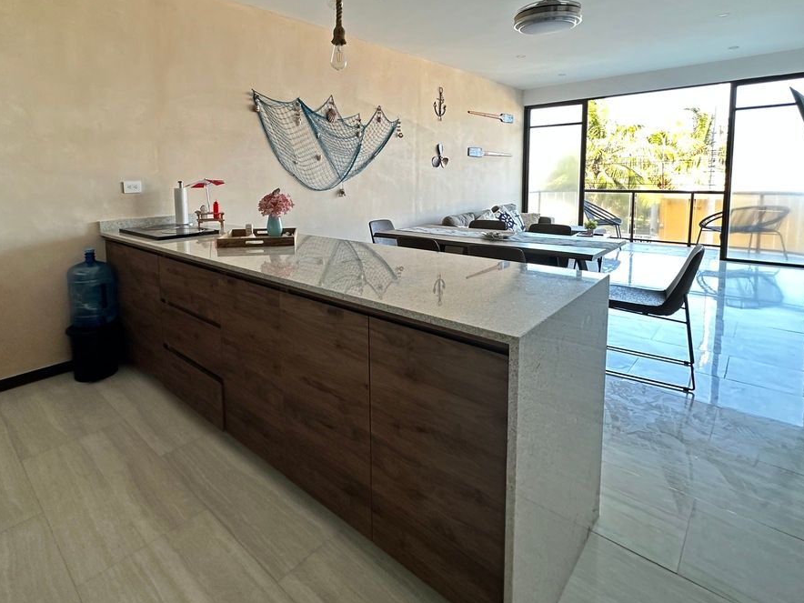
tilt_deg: -4.8
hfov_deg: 84.2
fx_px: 441
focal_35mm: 19
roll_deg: +0.7
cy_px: 216
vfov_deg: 67.3
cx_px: 351
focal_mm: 2.22
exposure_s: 1/99
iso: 250
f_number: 2.2
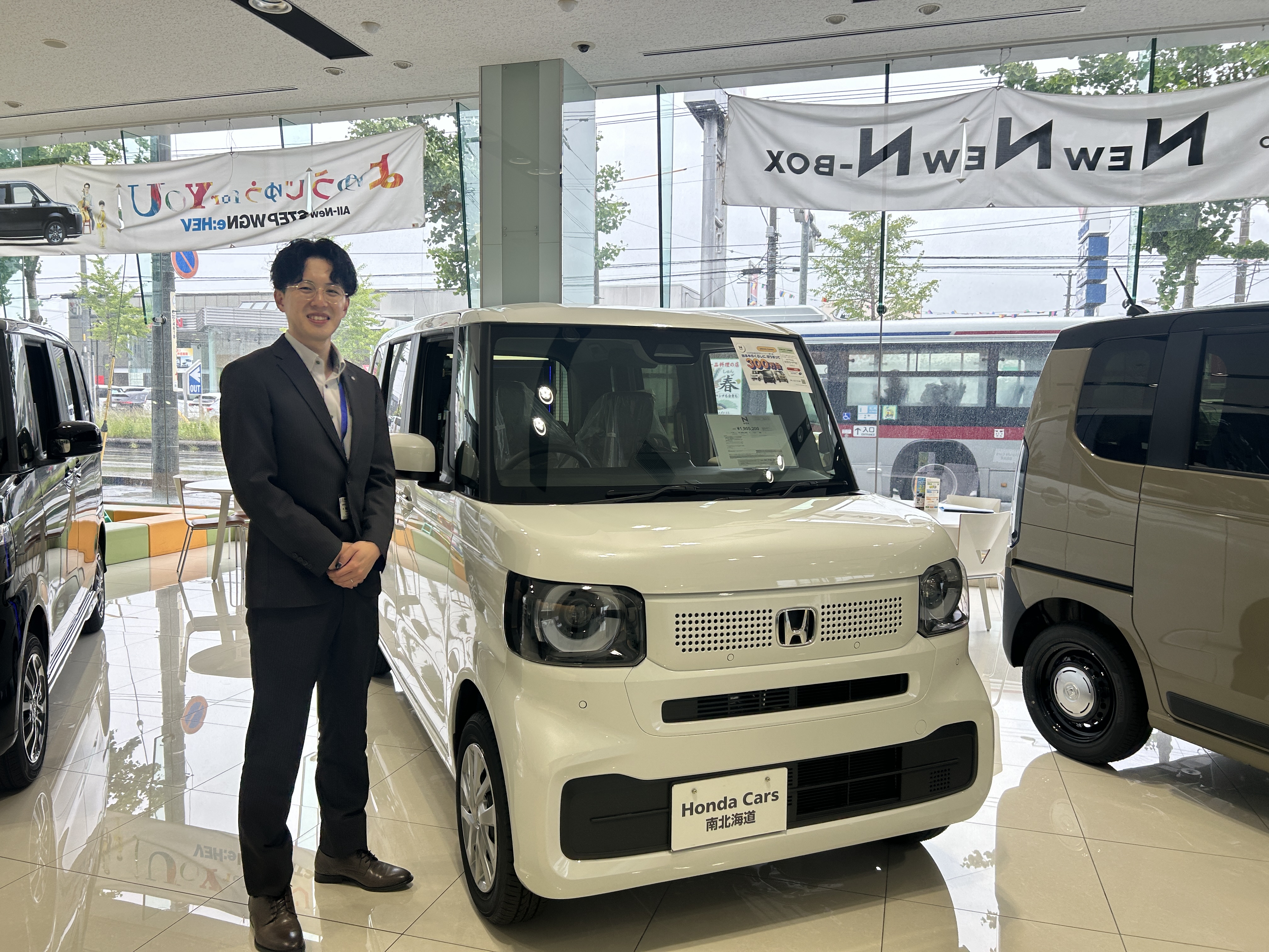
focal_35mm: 26
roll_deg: -0.5
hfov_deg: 67.3
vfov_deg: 53.1
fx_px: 953
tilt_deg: -4.7
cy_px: 476
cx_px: 634
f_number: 1.5
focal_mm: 5.7
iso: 40
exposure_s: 1/273
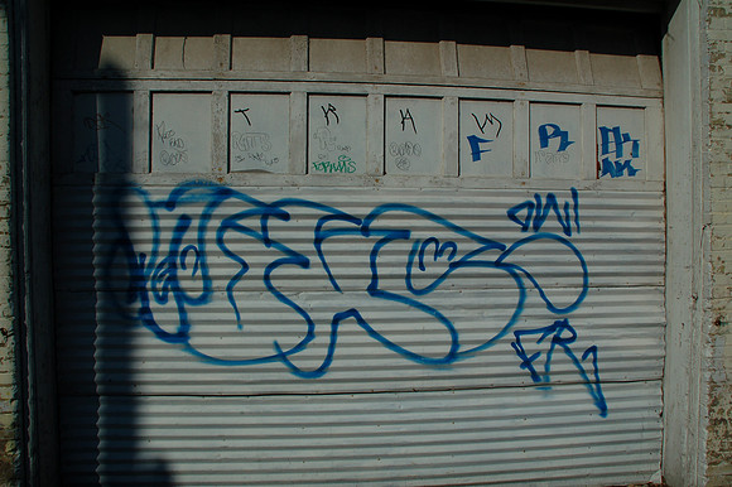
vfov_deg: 47.9
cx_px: 366
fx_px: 549
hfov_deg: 67.4
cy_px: 244
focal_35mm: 27
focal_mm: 18
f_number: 22
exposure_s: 1/160
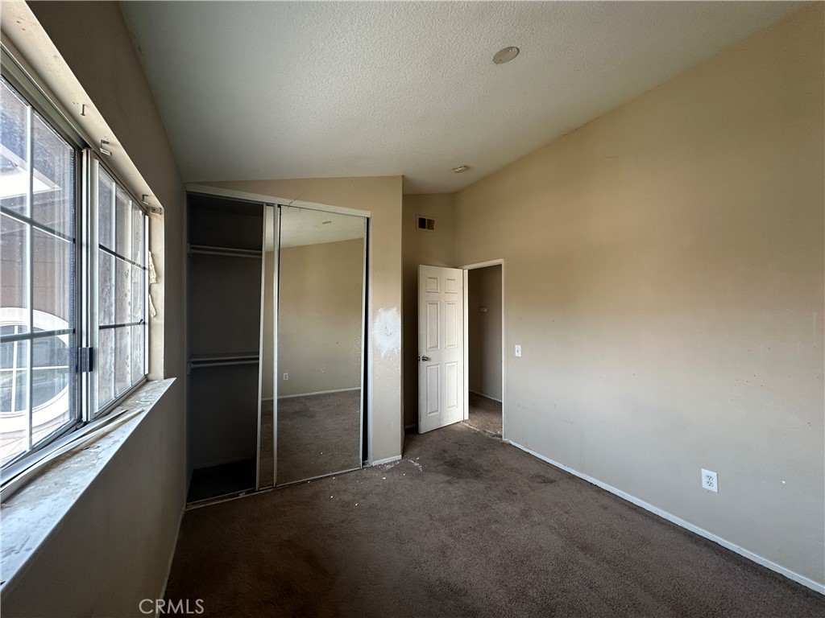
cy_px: 309
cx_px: 412
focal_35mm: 14
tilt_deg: +0.9
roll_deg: -0.1
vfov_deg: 85.7
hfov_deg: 102.1
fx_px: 334
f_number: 2.2
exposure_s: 1/99
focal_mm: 2.22
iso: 160
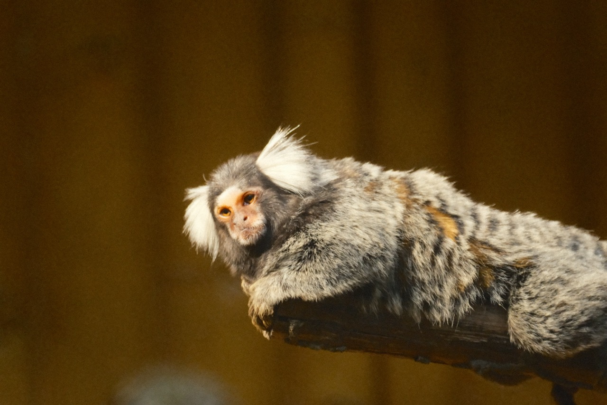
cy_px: 202
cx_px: 304
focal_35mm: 450
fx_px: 7586
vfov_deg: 3.1
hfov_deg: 4.6
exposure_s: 1/200
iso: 8000
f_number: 5.6
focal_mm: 300
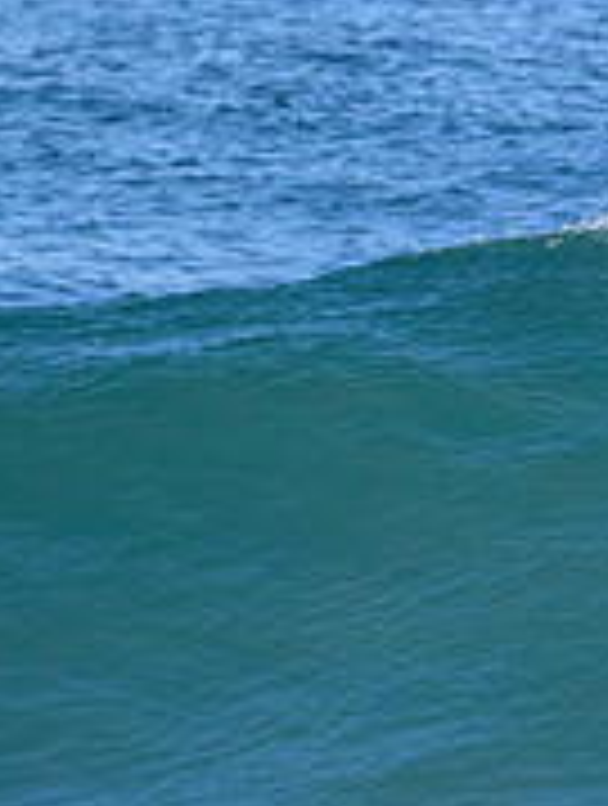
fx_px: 39904
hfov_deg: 0.9
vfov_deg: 1.2
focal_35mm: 1710
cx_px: 1293
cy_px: 435
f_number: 11
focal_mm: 550
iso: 2200
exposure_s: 1/2000
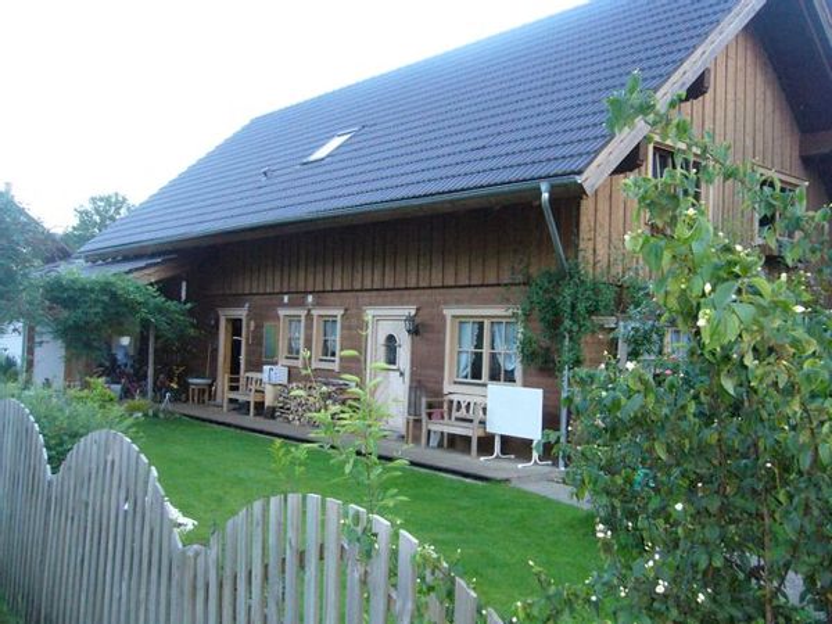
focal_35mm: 35
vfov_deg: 40.7
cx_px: 416
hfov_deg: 52.6
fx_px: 841
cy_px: 312
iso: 400
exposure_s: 1/60
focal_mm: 5.8
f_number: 2.8
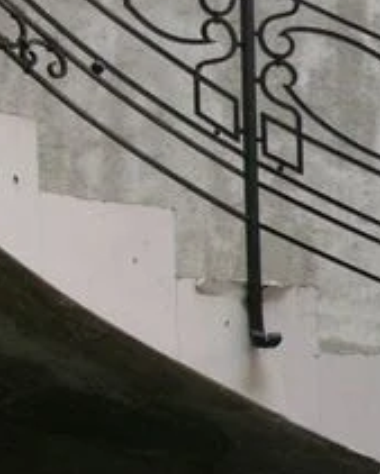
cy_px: 422
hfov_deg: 8.3
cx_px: 843
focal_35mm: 174
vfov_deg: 11.0
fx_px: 2444
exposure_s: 1/60
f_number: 2.8
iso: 75
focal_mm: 7.8
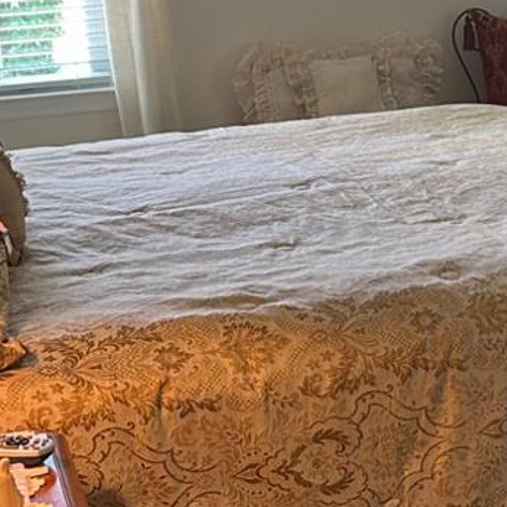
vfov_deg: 18.9
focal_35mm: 92
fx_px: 1524
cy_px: 211
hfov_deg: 18.3
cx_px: 525
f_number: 1.78
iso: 200
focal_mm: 6.86
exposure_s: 1/60
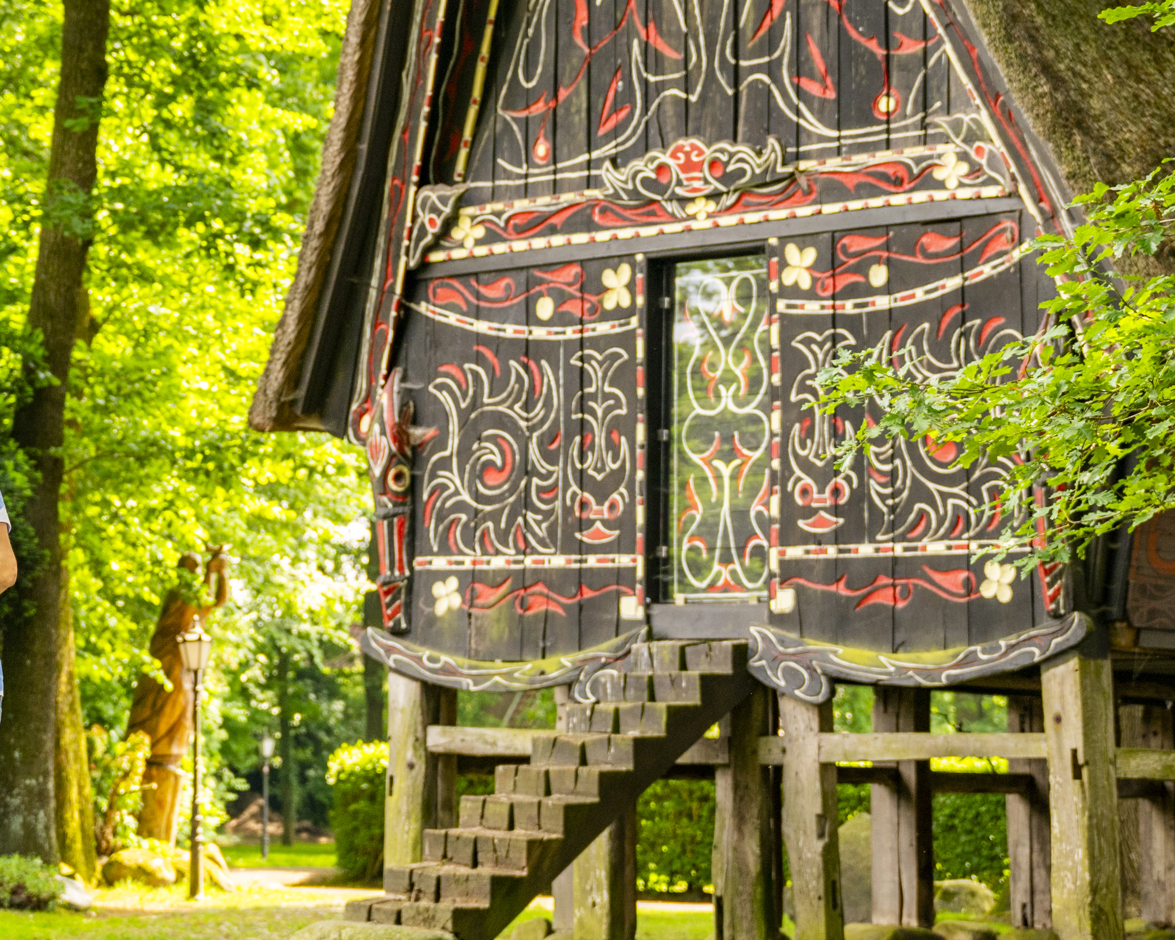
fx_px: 3826
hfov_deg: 17.4
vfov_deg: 14.0
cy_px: 261
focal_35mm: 110
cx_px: 436
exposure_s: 1/500
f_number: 2.8
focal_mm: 39
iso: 220
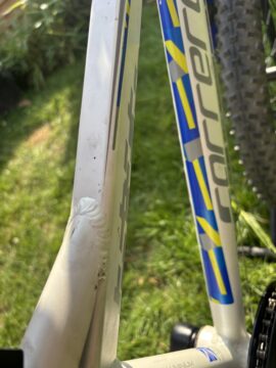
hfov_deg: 53.1
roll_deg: +34.7
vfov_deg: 67.3
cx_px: 138
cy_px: 184
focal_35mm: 26
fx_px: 276
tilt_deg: -42.0
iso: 50
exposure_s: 1/670
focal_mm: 5.96
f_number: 1.6
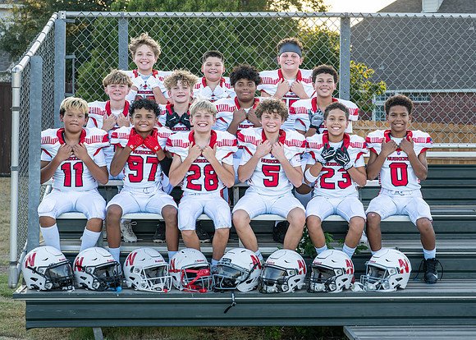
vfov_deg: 19.2
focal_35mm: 74
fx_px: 1005
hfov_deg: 26.6
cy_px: 137
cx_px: 263
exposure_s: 1/640
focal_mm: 50
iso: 400
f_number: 4.5
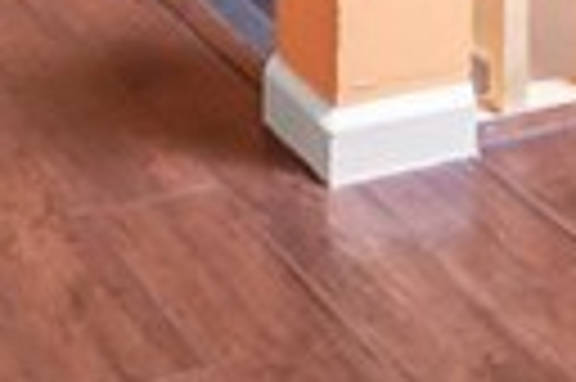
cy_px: -764
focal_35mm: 120
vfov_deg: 9.1
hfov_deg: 17.0
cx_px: 378
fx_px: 1918
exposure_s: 1/5
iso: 320
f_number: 7.1
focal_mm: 10
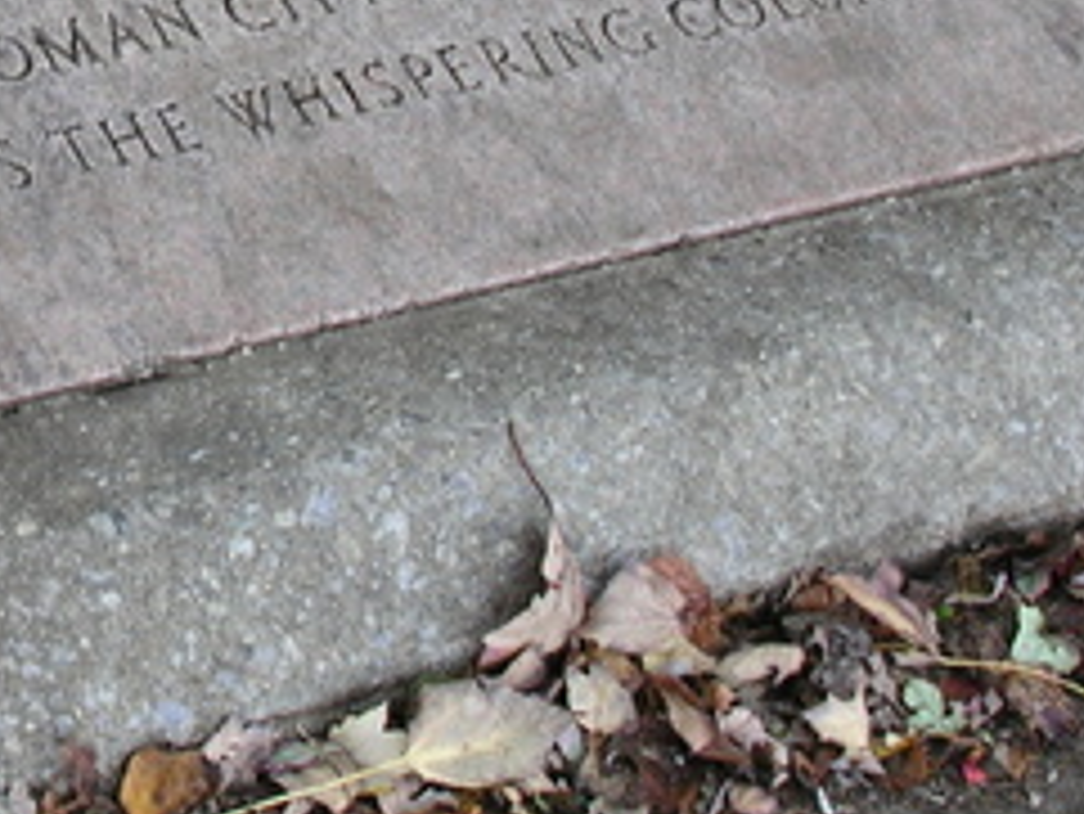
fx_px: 5138
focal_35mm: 164
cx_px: -247
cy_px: -85
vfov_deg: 9.0
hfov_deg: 11.8
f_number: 7
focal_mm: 12.7
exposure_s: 1/7.1
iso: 50
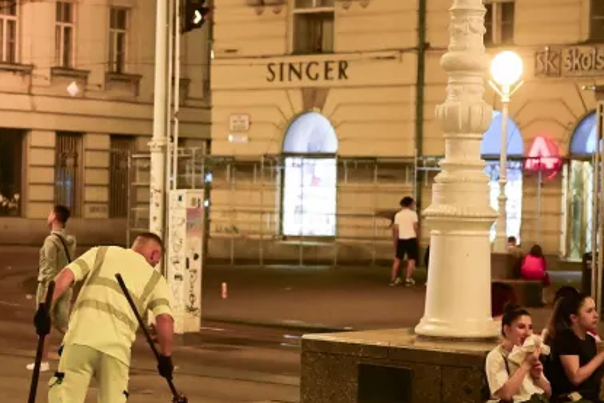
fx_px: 1846
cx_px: 166
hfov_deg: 18.5
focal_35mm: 110
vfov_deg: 12.4
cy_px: 267
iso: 6400
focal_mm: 40
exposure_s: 1/500
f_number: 2
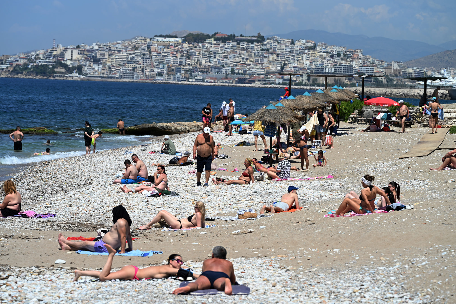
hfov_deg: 13.2
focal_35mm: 156
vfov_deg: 8.8
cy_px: 152
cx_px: 229
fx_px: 1976
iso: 100
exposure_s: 1/800
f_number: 5.6
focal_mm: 155
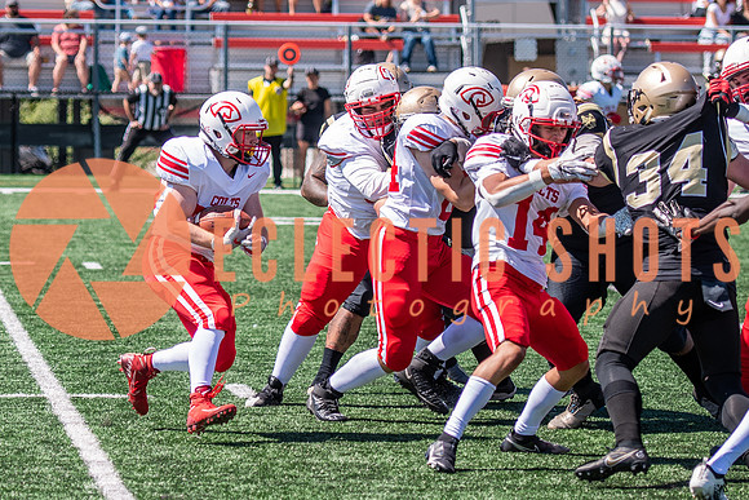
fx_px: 4898
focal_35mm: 235
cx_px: 246
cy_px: 250
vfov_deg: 5.8
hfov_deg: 8.7
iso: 160
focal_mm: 95
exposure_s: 1/2000
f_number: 2.8
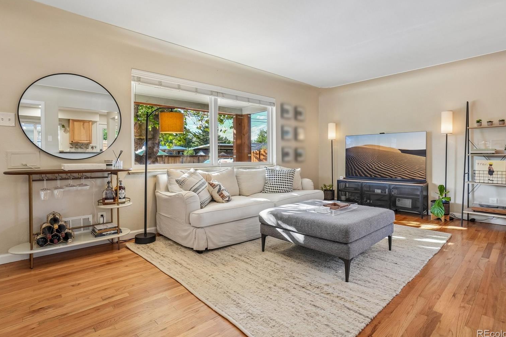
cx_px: 262
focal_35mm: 18
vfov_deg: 68.8
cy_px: 162
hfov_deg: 91.5
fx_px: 246
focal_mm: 11
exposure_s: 1/20
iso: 400
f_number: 8
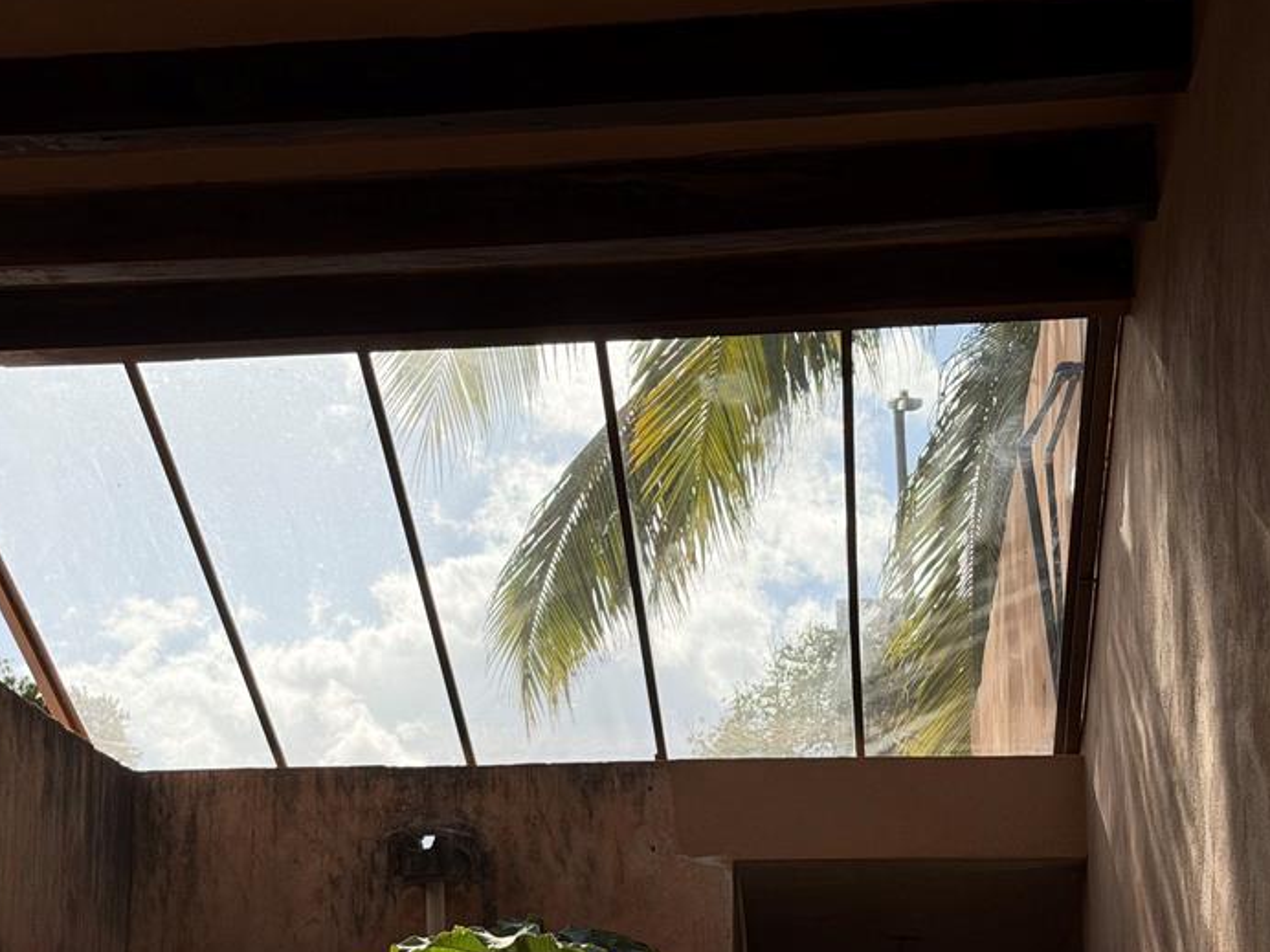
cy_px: 620
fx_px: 2605
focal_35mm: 71
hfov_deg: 27.4
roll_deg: -0.2
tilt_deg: +13.7
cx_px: 529
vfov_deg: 20.7
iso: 64
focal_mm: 6.76
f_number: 1.78
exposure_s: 1/8772
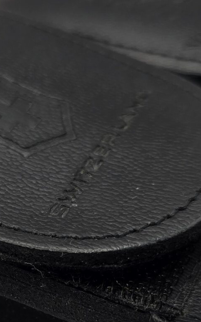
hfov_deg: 15.8
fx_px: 710
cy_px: 280
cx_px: -5
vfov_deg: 24.9
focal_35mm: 81
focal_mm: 6.3
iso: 25
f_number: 1.7
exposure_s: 1/100
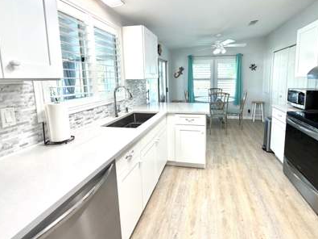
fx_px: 156
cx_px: 185
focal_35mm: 17
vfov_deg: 73.8
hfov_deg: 90.3
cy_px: 95
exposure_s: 1/120
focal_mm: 2.22
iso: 125
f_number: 2.2
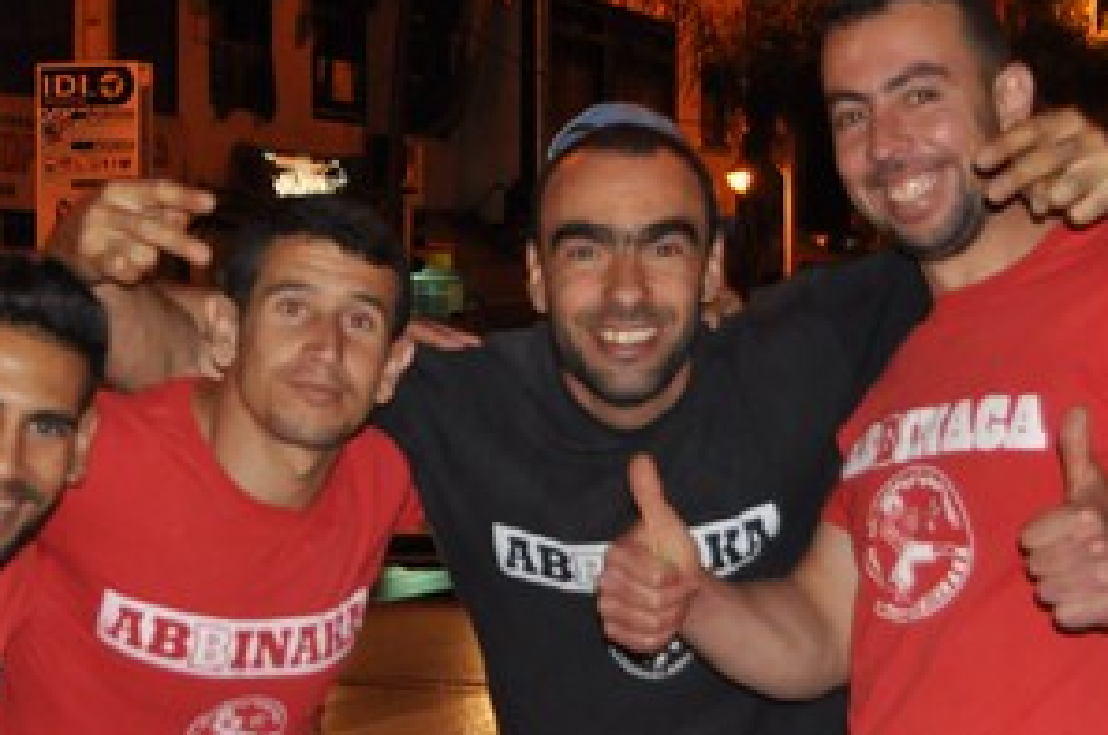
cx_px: 190
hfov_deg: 20.2
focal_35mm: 100
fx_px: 3075
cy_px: 360
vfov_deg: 13.6
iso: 800
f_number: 4.2
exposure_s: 1/60
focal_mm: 31
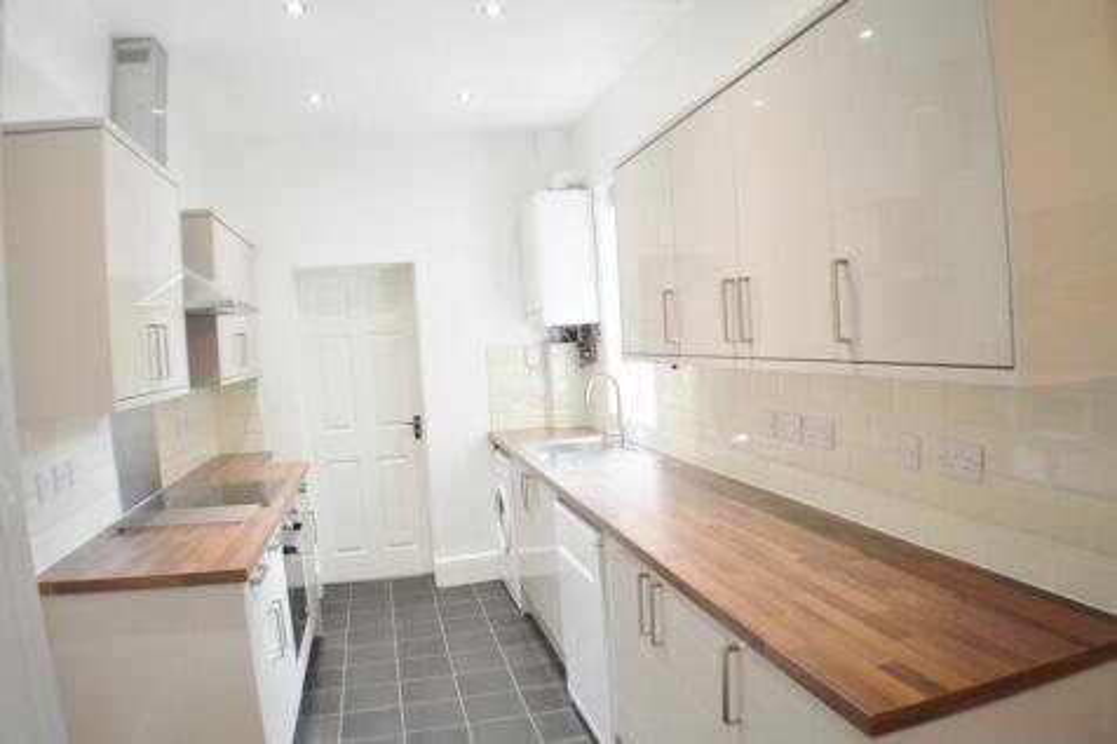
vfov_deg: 39.9
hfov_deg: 57.2
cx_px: 558
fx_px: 1024
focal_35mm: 33
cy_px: 372
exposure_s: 1/25
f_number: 3.8
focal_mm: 22
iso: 400
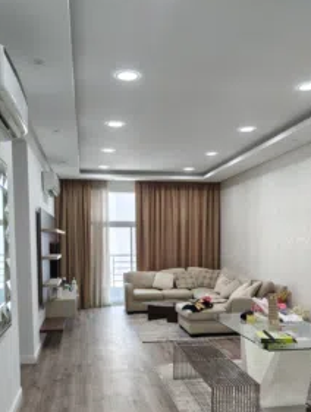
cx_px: 154
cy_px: 277
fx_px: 406
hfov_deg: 41.9
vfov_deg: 52.7
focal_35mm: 34
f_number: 1.88
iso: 109
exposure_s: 1/50
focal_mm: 5.56
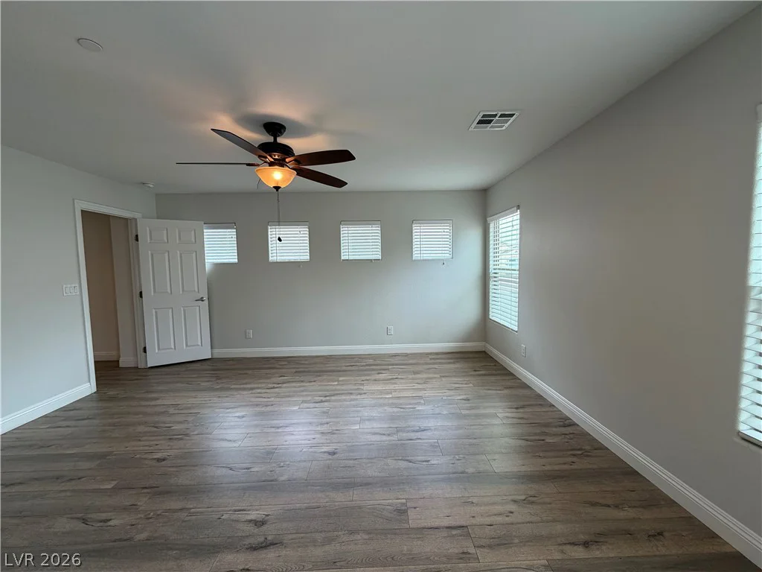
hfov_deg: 102.1
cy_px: 286
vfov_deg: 85.7
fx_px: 308
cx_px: 381
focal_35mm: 14
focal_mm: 2.22
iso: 100
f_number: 2.2
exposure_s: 1/120
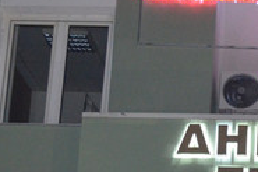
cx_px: 343
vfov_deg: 8.2
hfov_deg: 12.0
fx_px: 1189
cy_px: 211
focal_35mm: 166
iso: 3200
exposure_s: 1/60
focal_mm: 32
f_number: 4.8
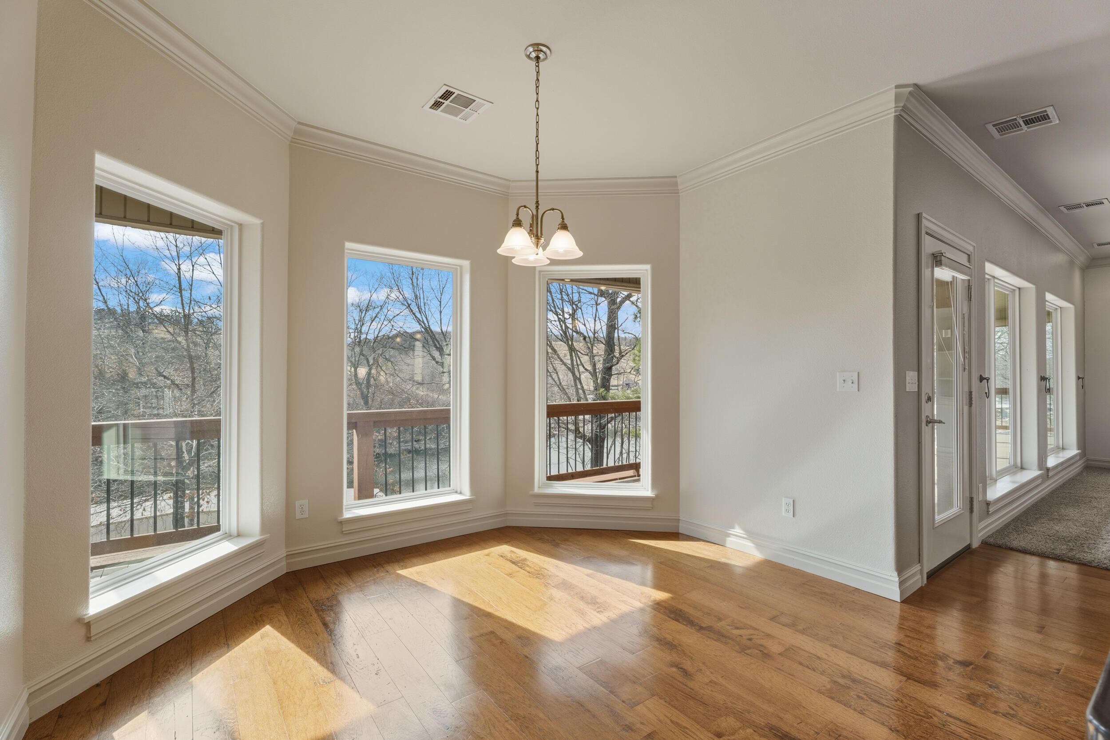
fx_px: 493
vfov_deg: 73.8
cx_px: 555
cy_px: 370
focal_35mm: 16
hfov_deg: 96.7
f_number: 8
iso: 160
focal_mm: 16
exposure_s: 1/2000
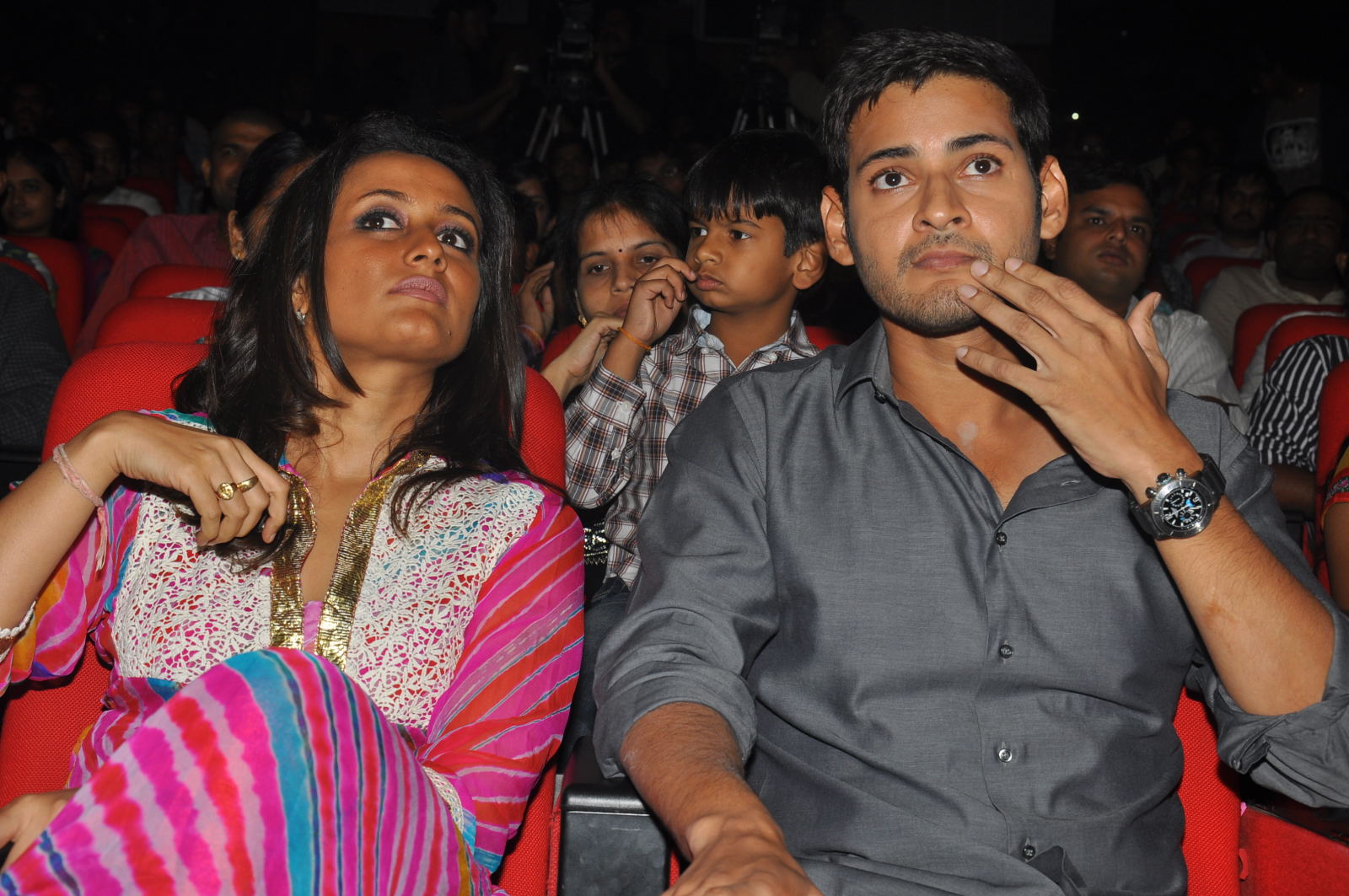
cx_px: 674
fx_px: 2358
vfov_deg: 21.5
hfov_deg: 31.9
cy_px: 448
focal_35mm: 63
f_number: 8
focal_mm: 42
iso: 200
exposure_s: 1/125
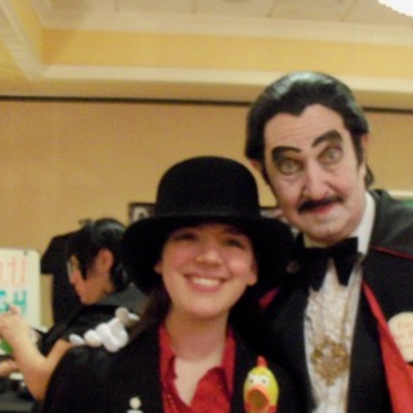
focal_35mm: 64
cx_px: 302
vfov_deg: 26.5
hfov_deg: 26.6
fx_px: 864
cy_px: 318
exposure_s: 1/15
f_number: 3
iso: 400
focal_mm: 6.3
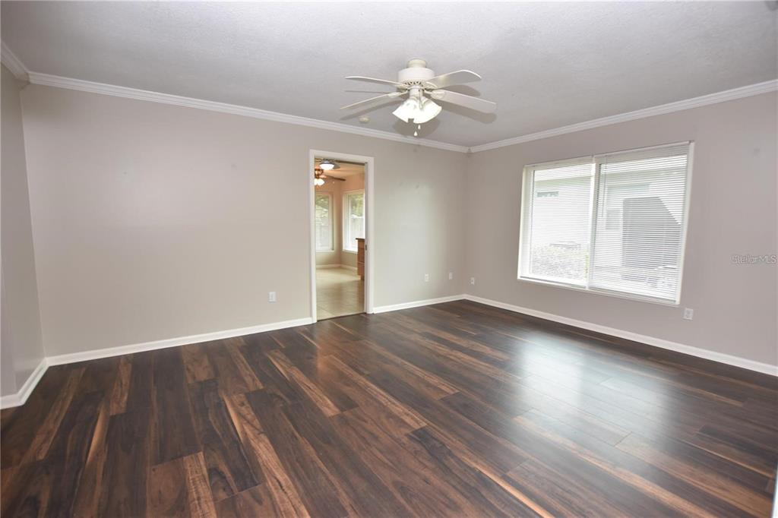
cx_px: 389
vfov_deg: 77.3
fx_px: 324
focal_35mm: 15
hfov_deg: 100.4
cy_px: 259
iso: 200
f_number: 4
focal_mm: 10
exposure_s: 1/60
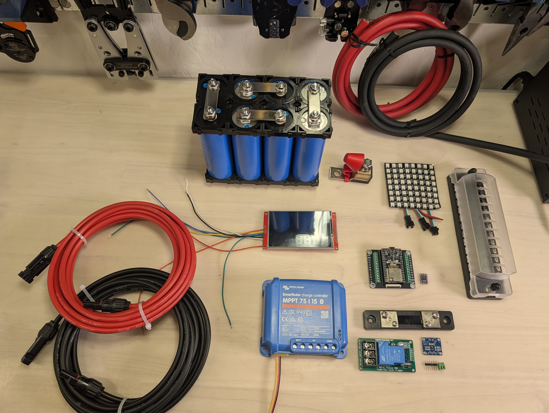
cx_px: 274
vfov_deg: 56.9
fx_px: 381
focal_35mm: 24
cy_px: 206
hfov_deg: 71.5
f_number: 1.68
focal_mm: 6.9
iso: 19
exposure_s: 1/97.3
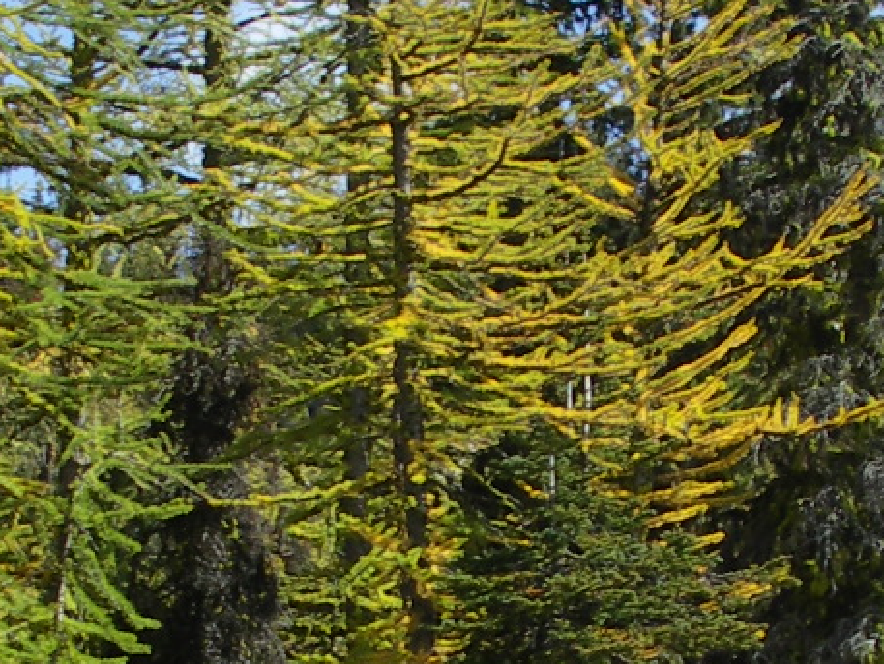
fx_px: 3372
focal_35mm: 132
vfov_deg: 11.1
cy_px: 709
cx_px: 466
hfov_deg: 14.9
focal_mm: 7.7
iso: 50
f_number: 5
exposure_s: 1/200
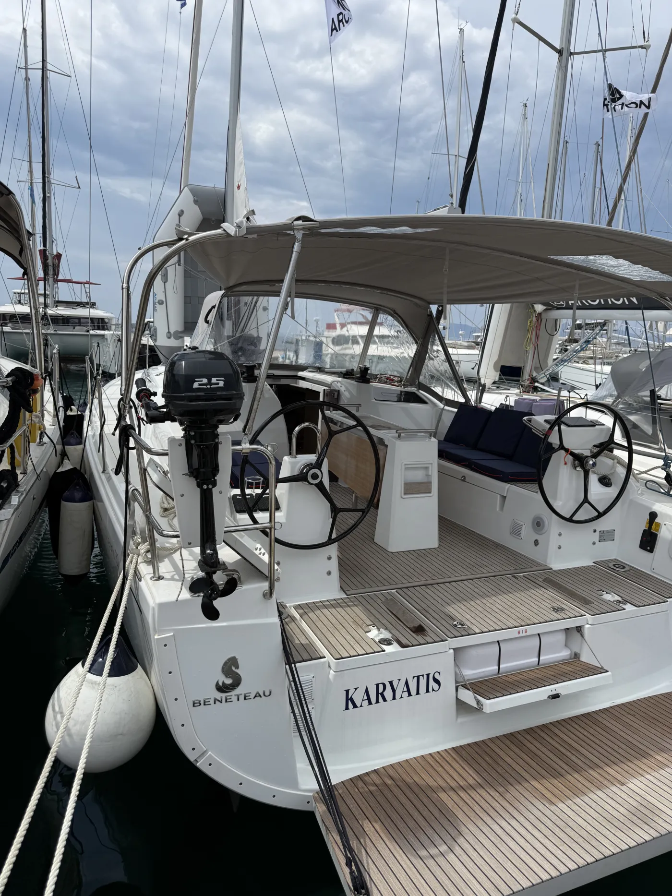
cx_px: 336
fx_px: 621
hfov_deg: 56.8
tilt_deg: -7.9
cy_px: 448
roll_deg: -3.5
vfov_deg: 71.6
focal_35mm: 24
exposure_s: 1/7353
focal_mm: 6.76
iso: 80
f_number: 1.78
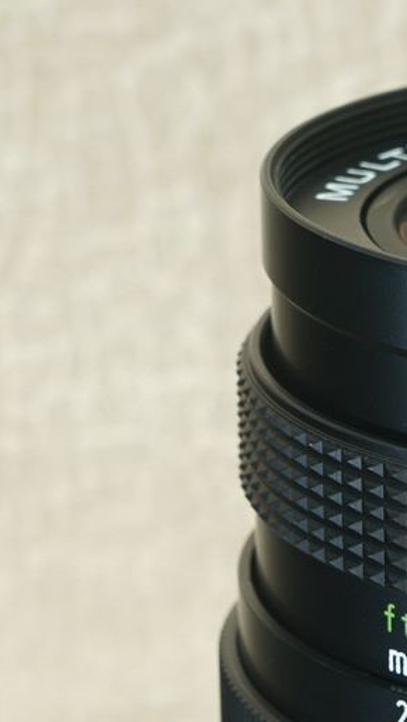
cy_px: 537
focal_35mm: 227
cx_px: 626
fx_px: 4352
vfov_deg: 9.5
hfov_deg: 5.3
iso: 100
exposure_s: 1.3
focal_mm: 46
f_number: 9
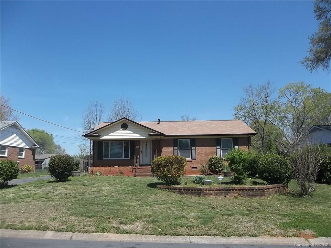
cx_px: 166
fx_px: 258
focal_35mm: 27
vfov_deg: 51.4
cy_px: 124
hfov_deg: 65.3
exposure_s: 1/200
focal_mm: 4.9
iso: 80
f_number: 8.9
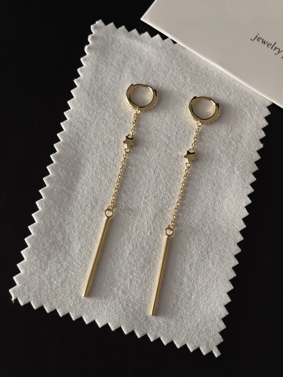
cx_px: 142
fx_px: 763
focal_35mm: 70
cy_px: 188
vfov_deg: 27.8
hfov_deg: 21.0
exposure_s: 1/30
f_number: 2.68
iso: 2663
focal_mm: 10.55
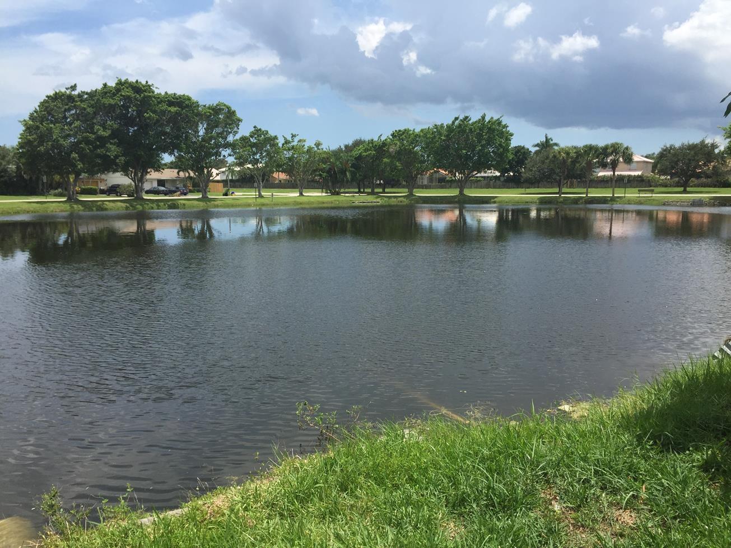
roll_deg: +0.2
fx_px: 612
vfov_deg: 48.2
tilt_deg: -7.6
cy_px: 274
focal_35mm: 29
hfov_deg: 61.7
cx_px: 366
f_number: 2.2
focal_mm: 4.15
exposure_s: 1/2639
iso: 32
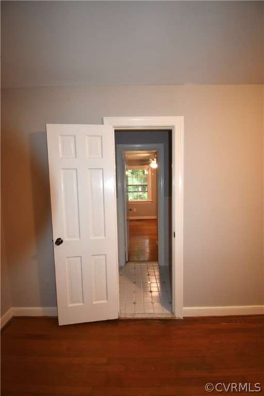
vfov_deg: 100.4
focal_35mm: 15
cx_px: 132
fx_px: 165
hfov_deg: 77.3
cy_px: 198
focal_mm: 10
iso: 800
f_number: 4.5
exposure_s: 1/80
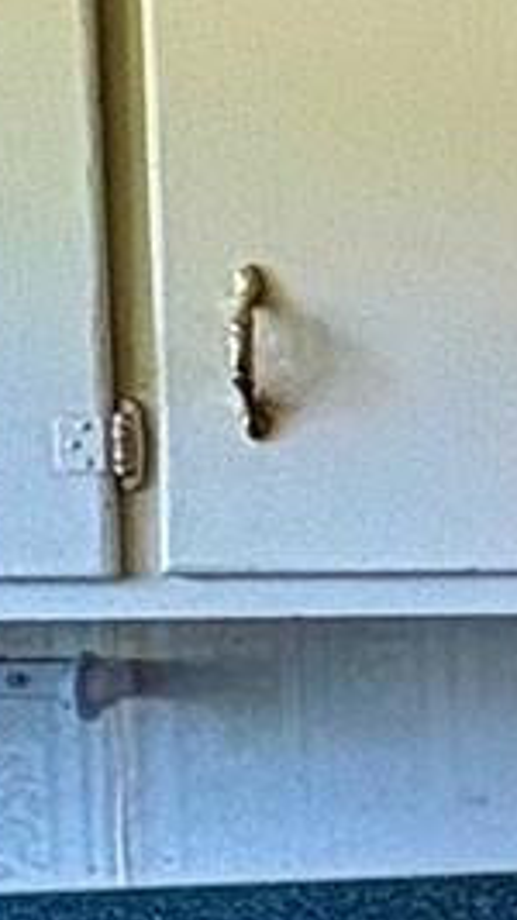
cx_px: 2595
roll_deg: -0.4
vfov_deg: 18.3
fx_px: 2854
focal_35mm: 117
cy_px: 627
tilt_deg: -3.9
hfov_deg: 6.2
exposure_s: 1/60
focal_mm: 2.22
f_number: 2.2
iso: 160
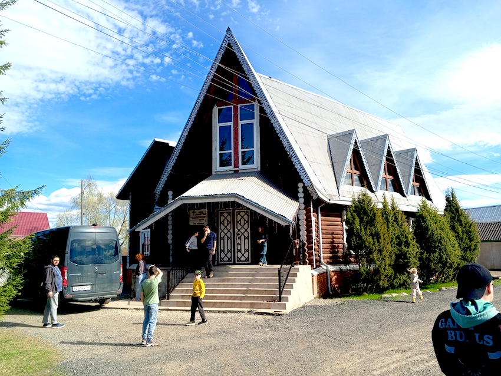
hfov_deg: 65.3
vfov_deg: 51.4
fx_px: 391
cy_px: 188
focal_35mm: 27
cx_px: 250
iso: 58
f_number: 1.6
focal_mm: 4.09
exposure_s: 1/612
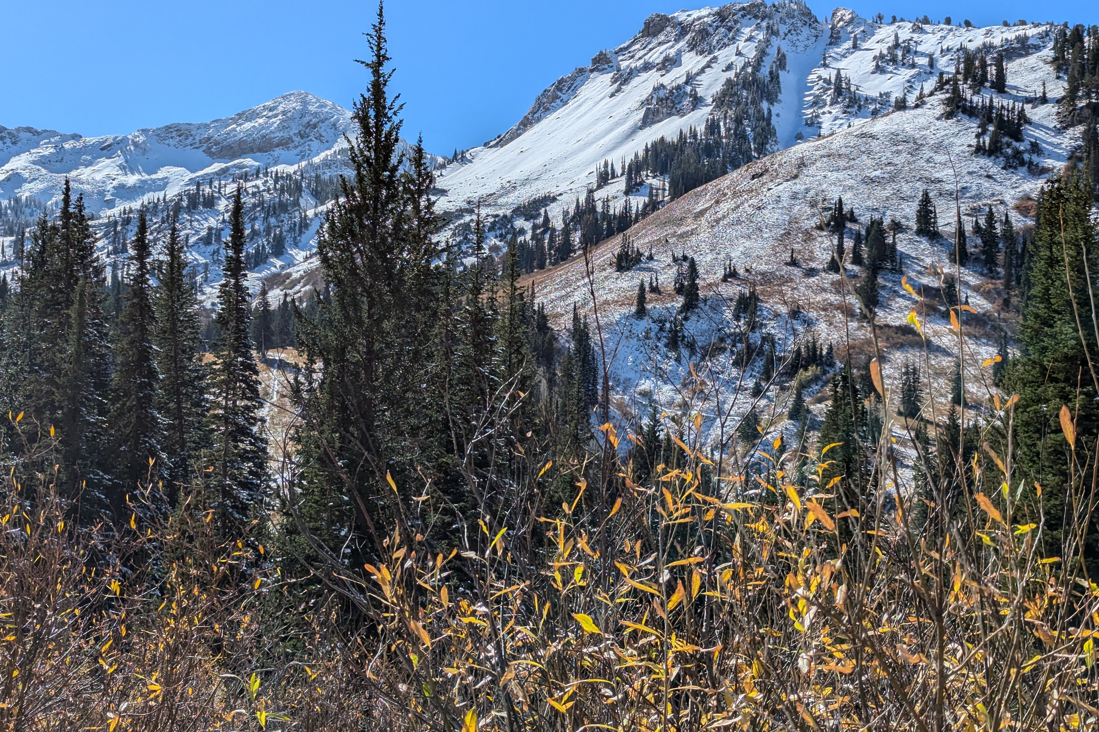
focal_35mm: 51
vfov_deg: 26.5
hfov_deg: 38.9
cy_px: 334
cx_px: 545
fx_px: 1557
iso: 47
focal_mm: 6.81
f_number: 1.85
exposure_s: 1/4739
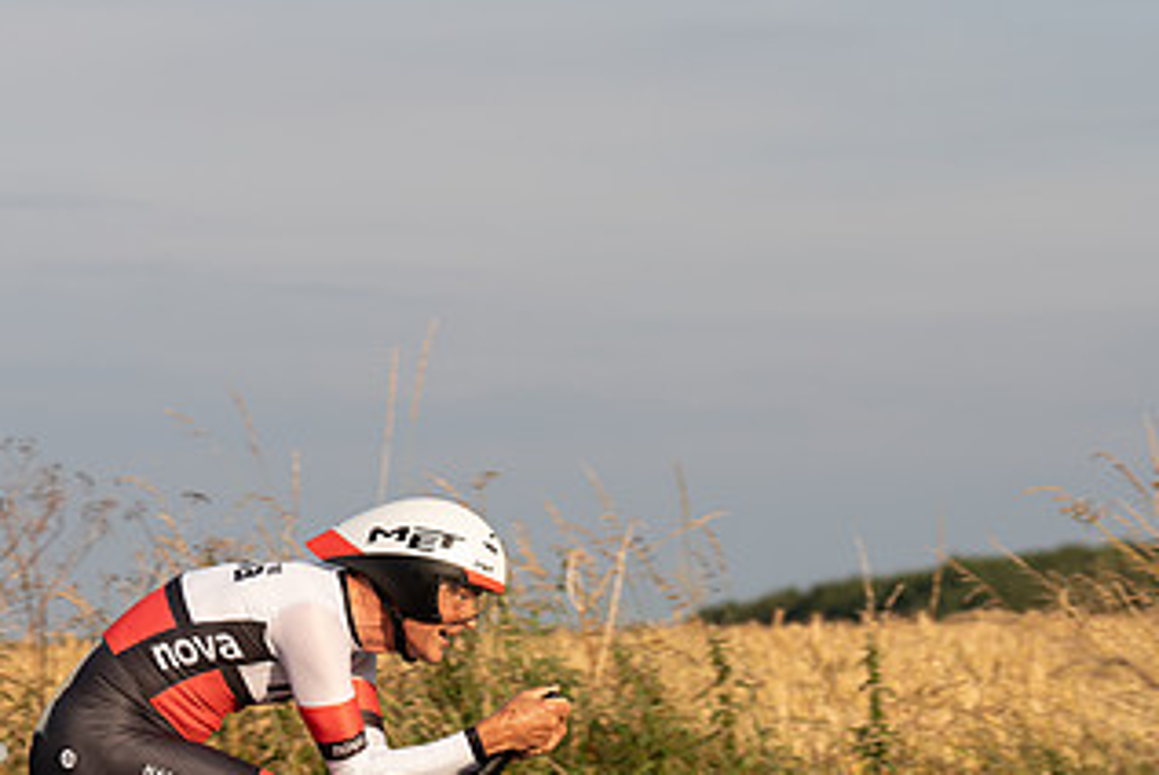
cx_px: 260
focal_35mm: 192
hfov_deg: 10.7
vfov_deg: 7.2
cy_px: 696
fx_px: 6187
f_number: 4.5
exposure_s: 1/800
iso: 160
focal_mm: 105
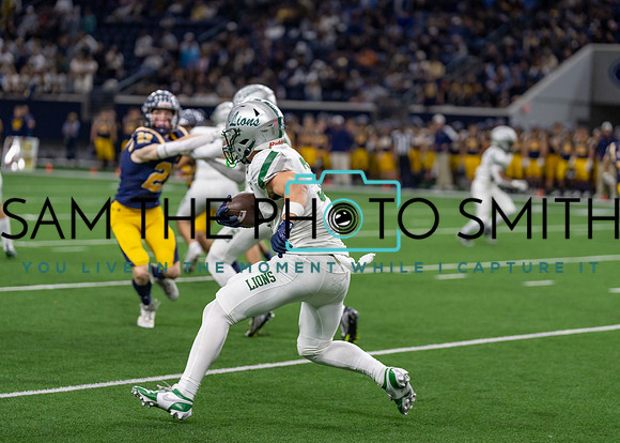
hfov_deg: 15.1
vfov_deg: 10.8
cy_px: 222
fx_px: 2343
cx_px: 310
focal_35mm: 133
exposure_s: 1/1000
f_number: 2.8
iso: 2000
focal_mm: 127
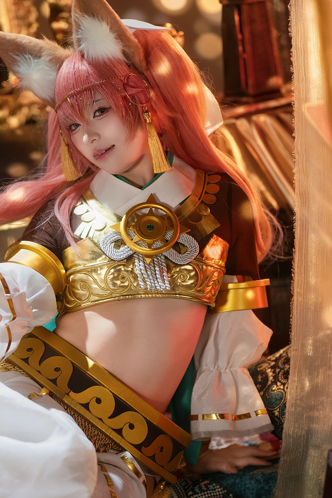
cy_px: 308
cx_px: 98
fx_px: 2172
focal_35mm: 157
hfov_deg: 8.7
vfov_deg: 13.1
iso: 200
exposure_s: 1/125
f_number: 1.4
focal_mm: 85
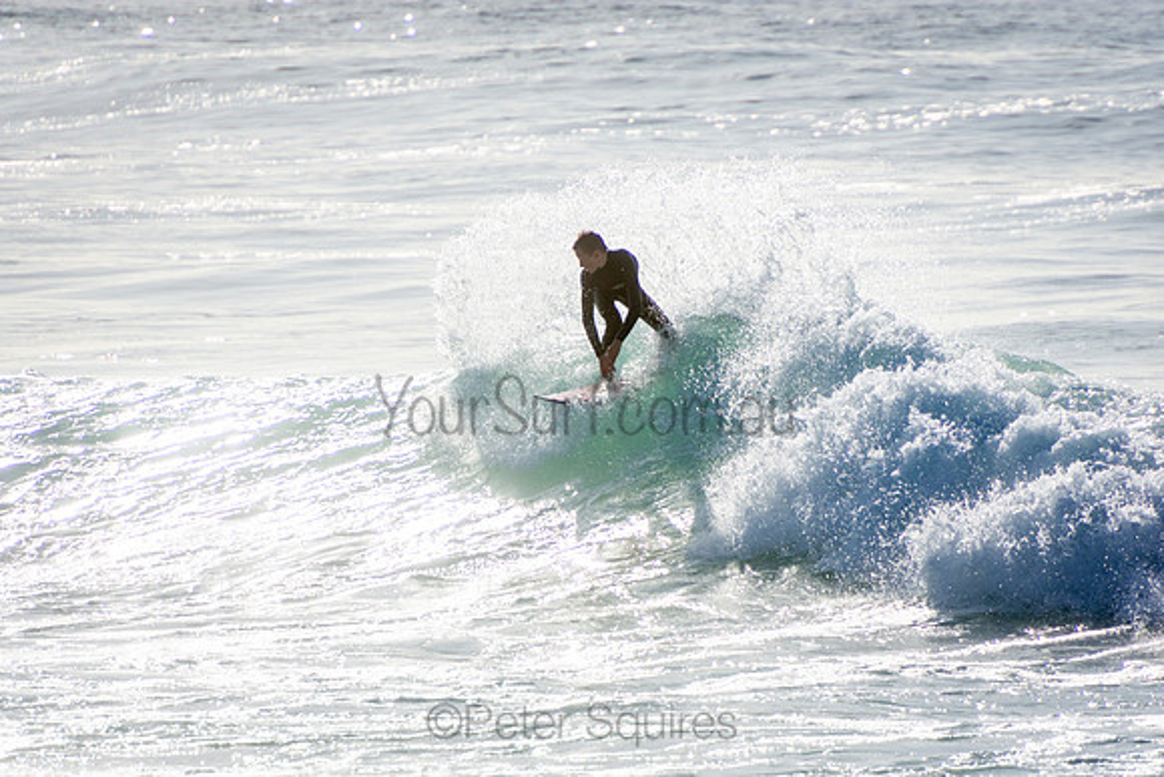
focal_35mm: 600
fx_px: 19404
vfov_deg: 2.3
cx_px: 582
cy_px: 388
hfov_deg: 3.4
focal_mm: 400
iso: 100
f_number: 6.3
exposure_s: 1/2000
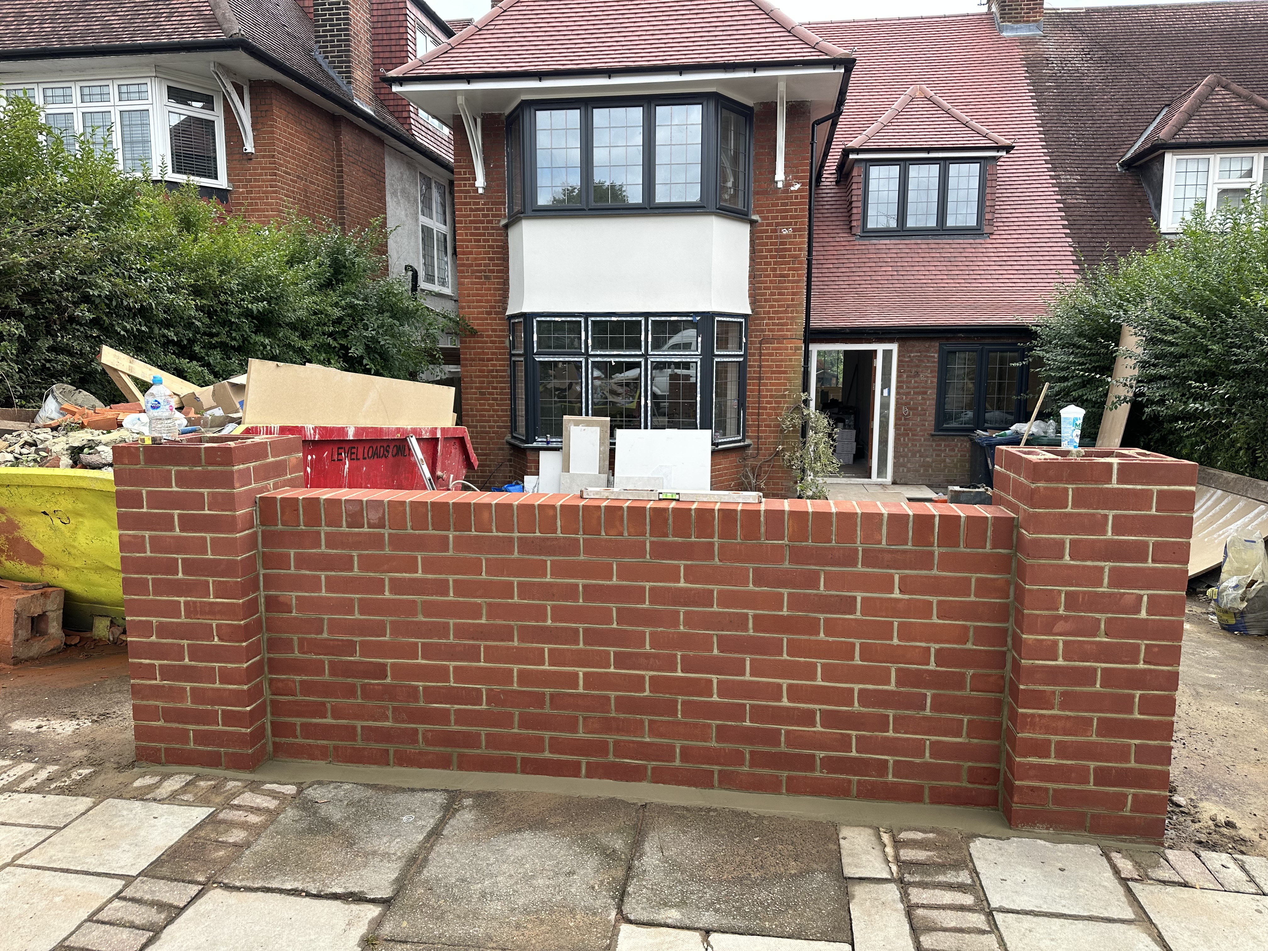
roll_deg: +0.0
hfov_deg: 71.6
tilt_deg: -8.7
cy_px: 476
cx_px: 634
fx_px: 879
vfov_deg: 56.8
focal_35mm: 24
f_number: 1.78
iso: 80
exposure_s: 1/623
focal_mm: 6.86
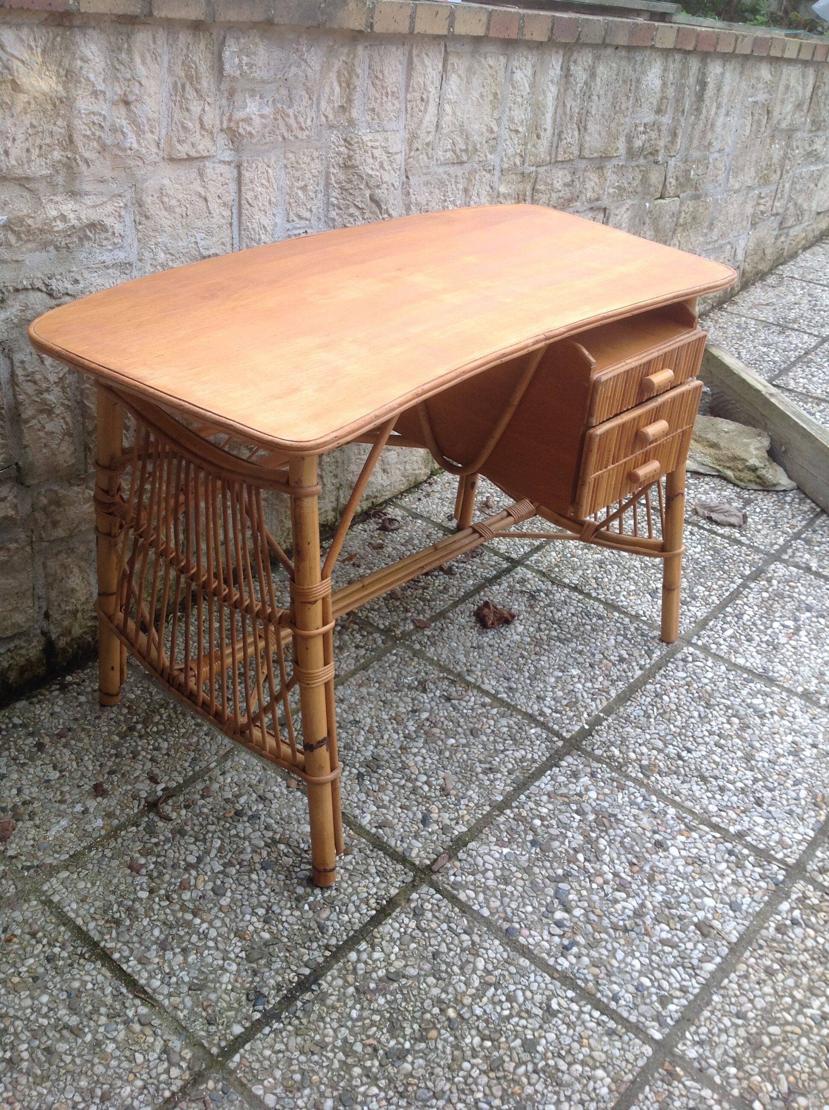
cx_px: 414
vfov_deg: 52.7
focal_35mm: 35
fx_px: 1121
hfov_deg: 40.6
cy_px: 555
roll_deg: -5.9
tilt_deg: -27.8
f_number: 2.4
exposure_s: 1/60
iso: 50
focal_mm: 4.28
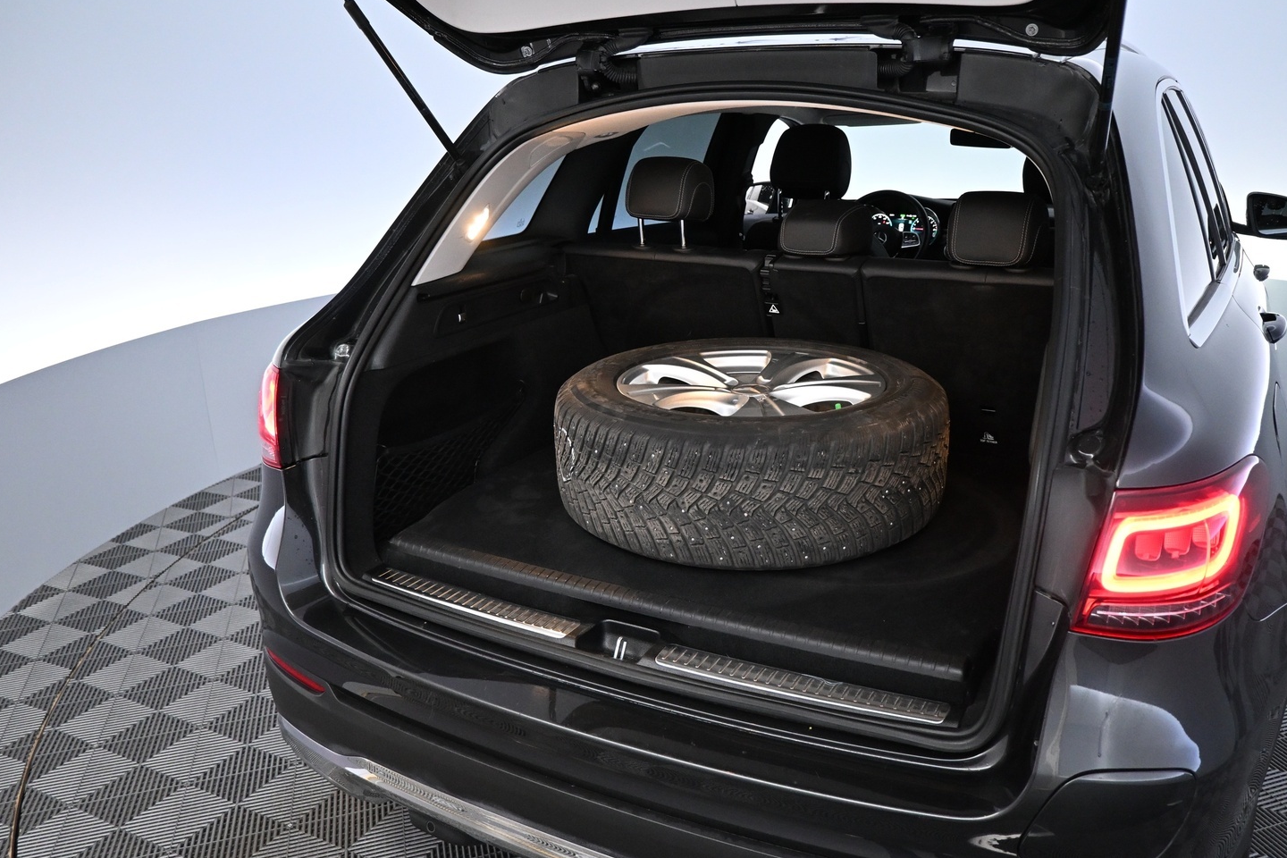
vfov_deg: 47.9
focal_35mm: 27
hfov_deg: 67.2
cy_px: 421
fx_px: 965
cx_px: 718
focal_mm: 16
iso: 2500
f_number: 3.5
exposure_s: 1/125
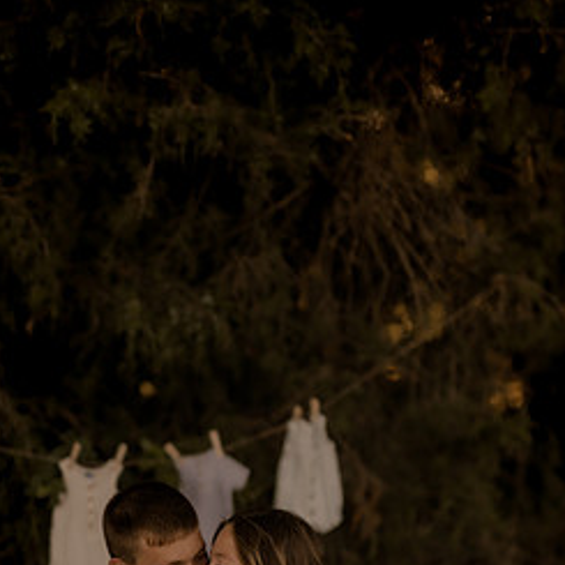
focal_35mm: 78
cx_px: 285
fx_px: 1440
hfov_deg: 22.2
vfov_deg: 21.7
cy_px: 498
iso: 200
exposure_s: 1/1000
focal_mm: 50
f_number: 1.4
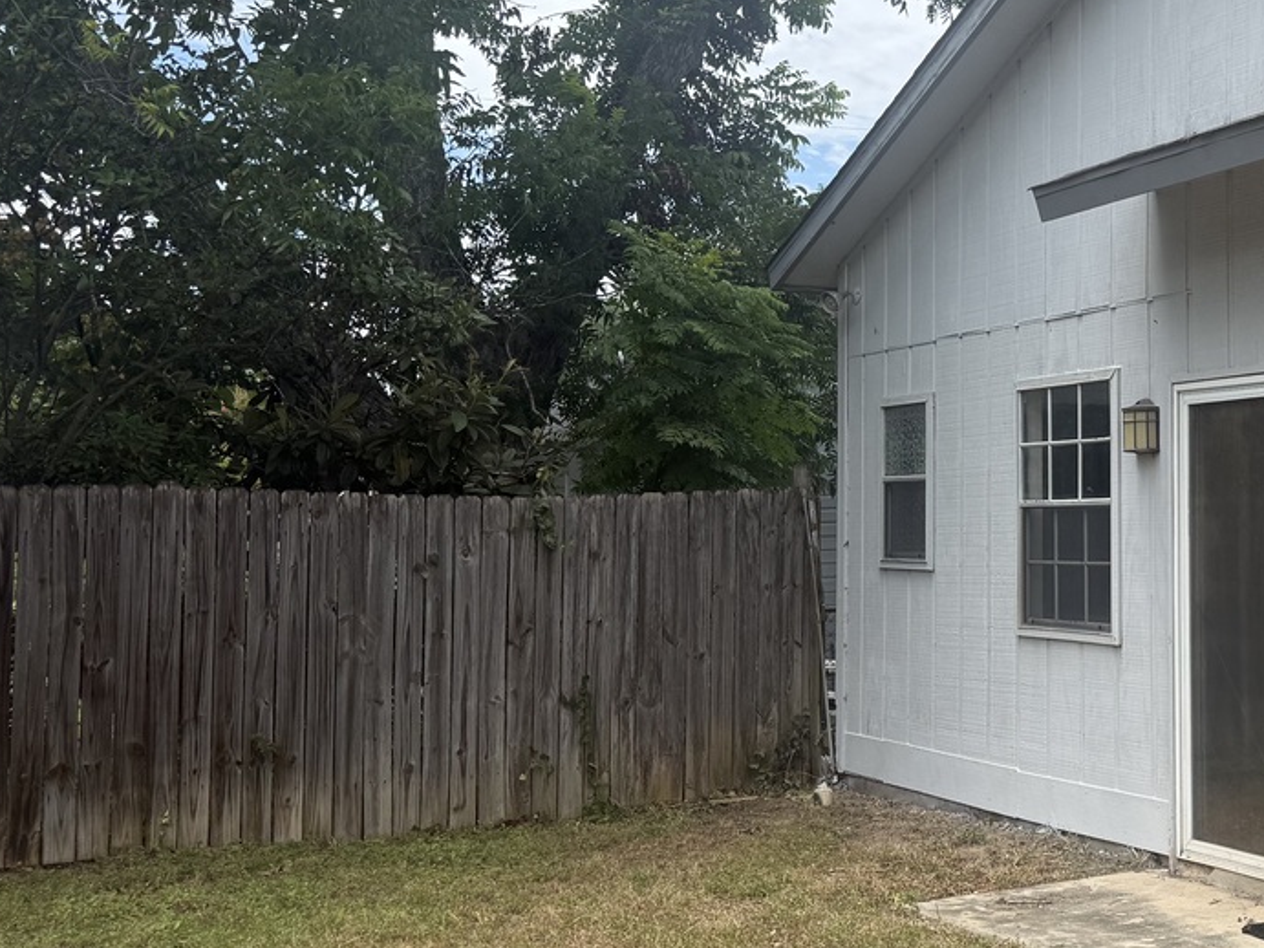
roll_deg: -0.2
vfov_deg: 29.0
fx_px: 1825
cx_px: 1173
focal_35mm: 50
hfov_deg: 35.6
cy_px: 386
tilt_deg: +3.5
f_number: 1.78
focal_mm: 6.76
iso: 80
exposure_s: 1/2525
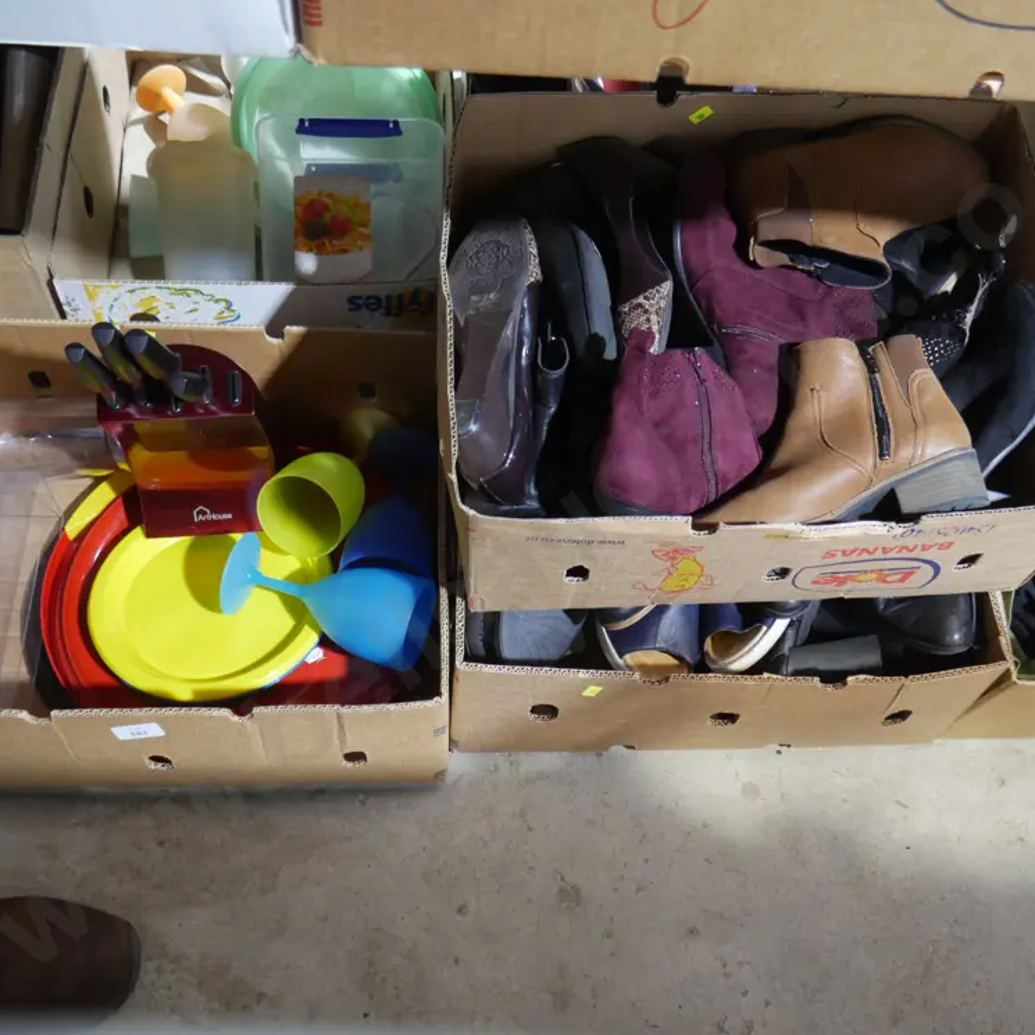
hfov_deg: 48.4
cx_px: 578
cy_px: 524
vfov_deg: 48.4
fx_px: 1150
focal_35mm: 34
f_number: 3.5
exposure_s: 1/60
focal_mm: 14
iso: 1600
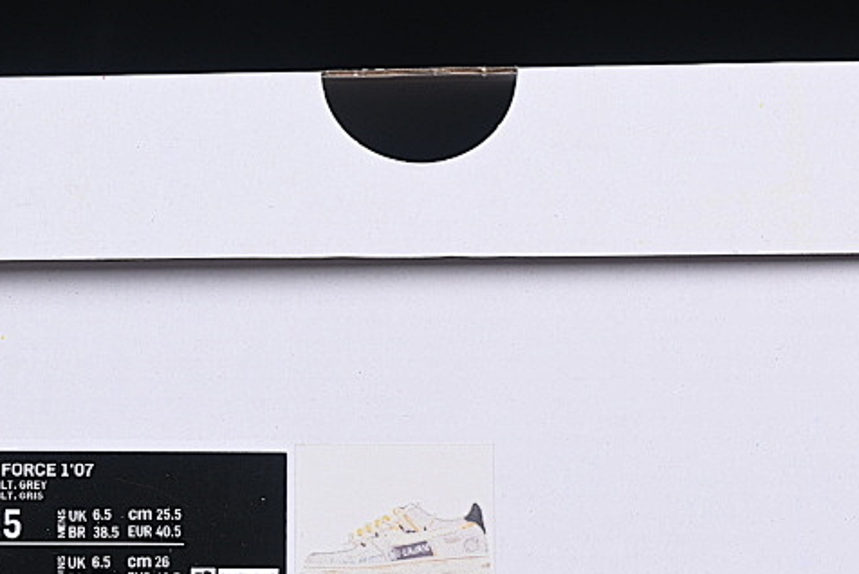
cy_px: 253
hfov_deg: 12.1
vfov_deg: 8.1
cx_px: 431
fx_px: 4059
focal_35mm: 170
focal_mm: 50
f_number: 8
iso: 160
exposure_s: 1/80
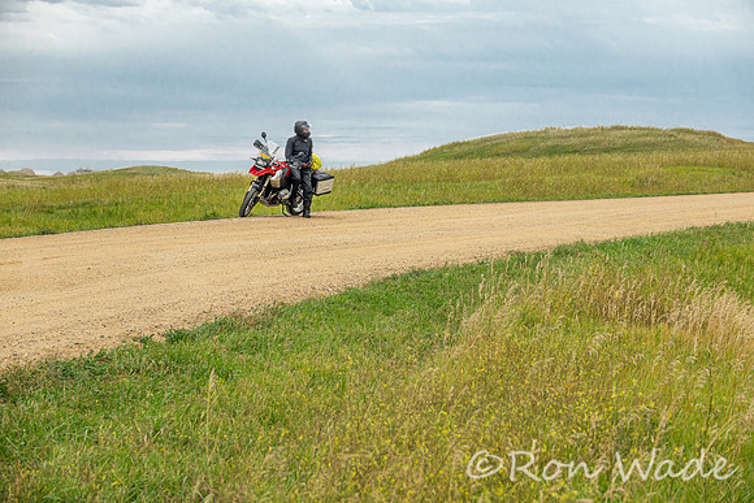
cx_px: 377
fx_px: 2660
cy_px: 252
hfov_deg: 16.1
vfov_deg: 10.8
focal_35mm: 127
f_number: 4
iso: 160
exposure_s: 1/500
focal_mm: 46.41
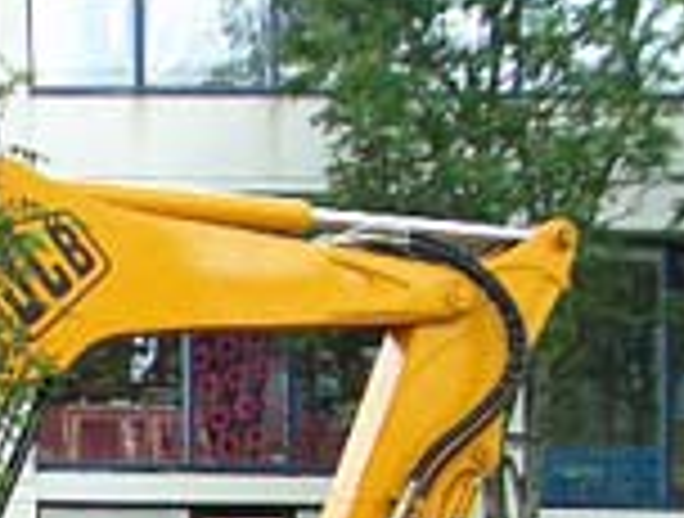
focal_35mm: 121
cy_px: 703
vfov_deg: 11.9
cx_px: -270
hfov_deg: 15.3
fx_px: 2398
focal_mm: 6.8
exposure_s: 1/200
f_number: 2.8
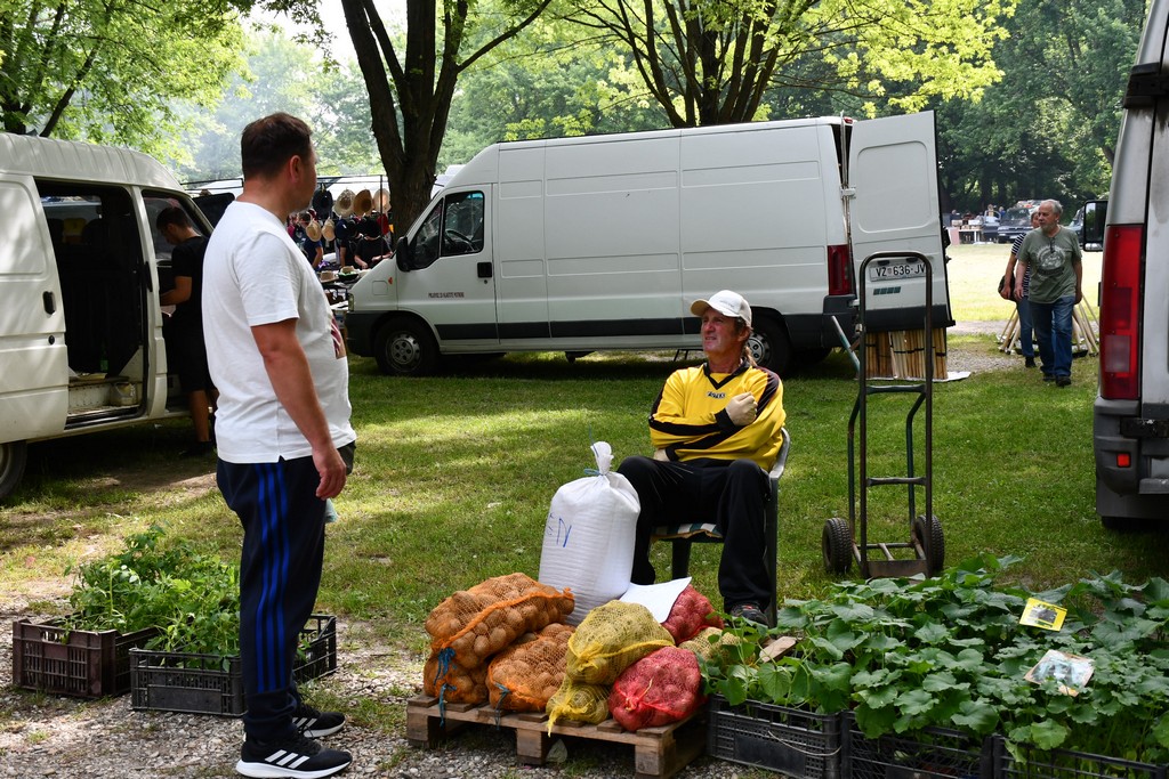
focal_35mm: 48
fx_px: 1559
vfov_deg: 28.1
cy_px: 390
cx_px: 584
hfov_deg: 41.1
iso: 400
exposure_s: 1/250
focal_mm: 32
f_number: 5.6
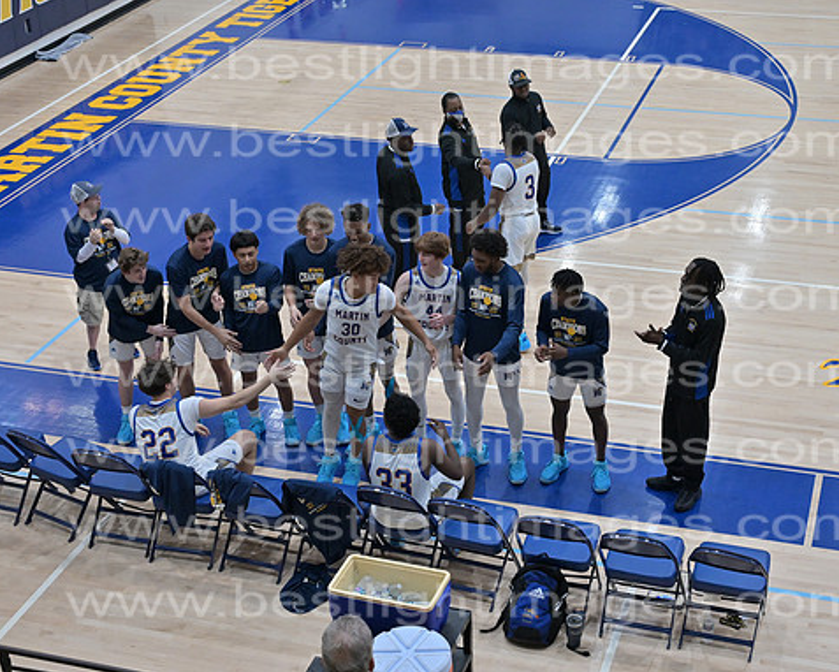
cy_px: 336
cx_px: 464
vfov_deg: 26.7
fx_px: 1416
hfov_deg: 33.0
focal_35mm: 57
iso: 3600
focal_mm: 50
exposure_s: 1/400
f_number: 4
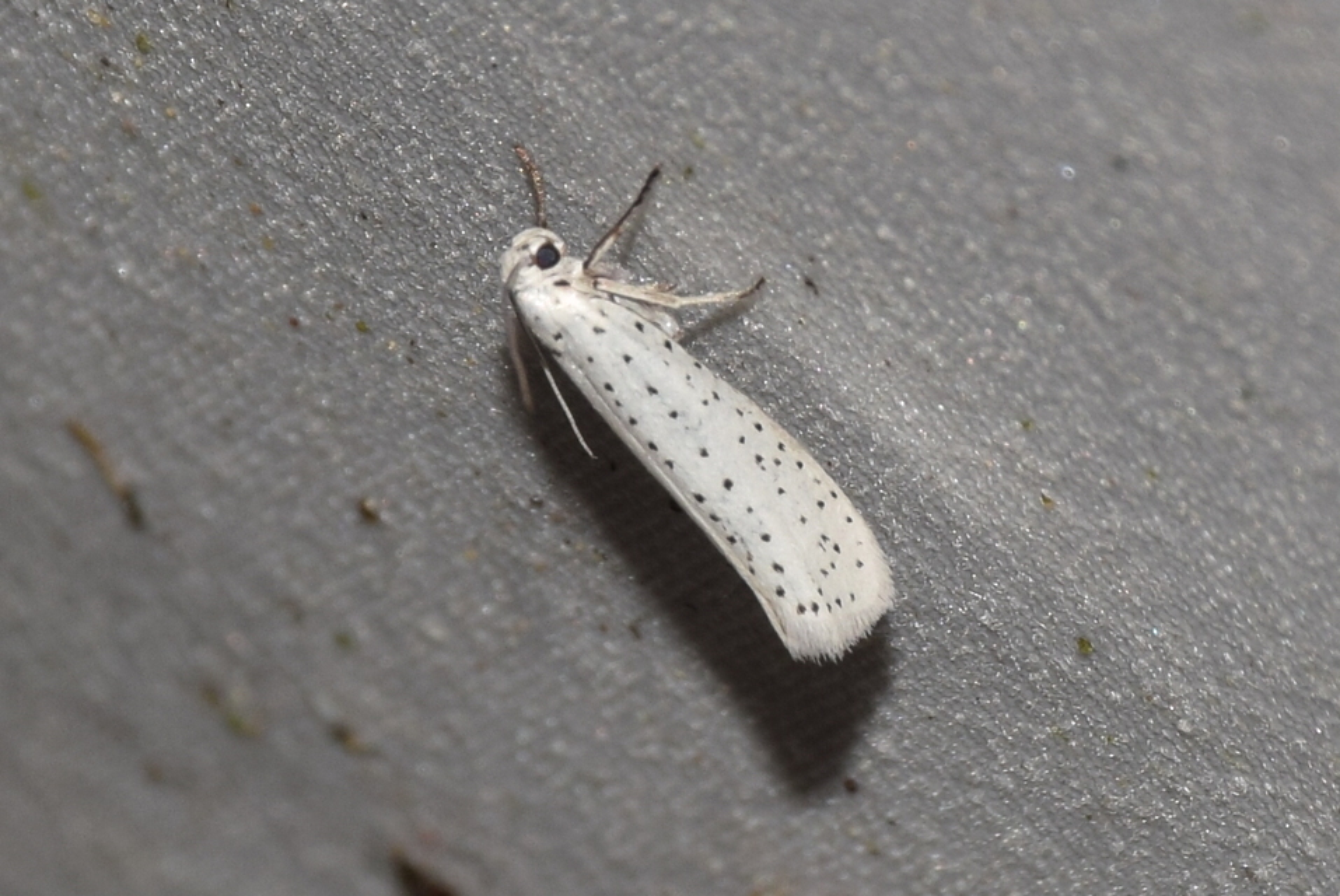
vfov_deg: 6.6
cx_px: 670
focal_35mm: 210
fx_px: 7824
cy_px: 448
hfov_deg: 9.8
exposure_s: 1/160
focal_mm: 140
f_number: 13
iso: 100
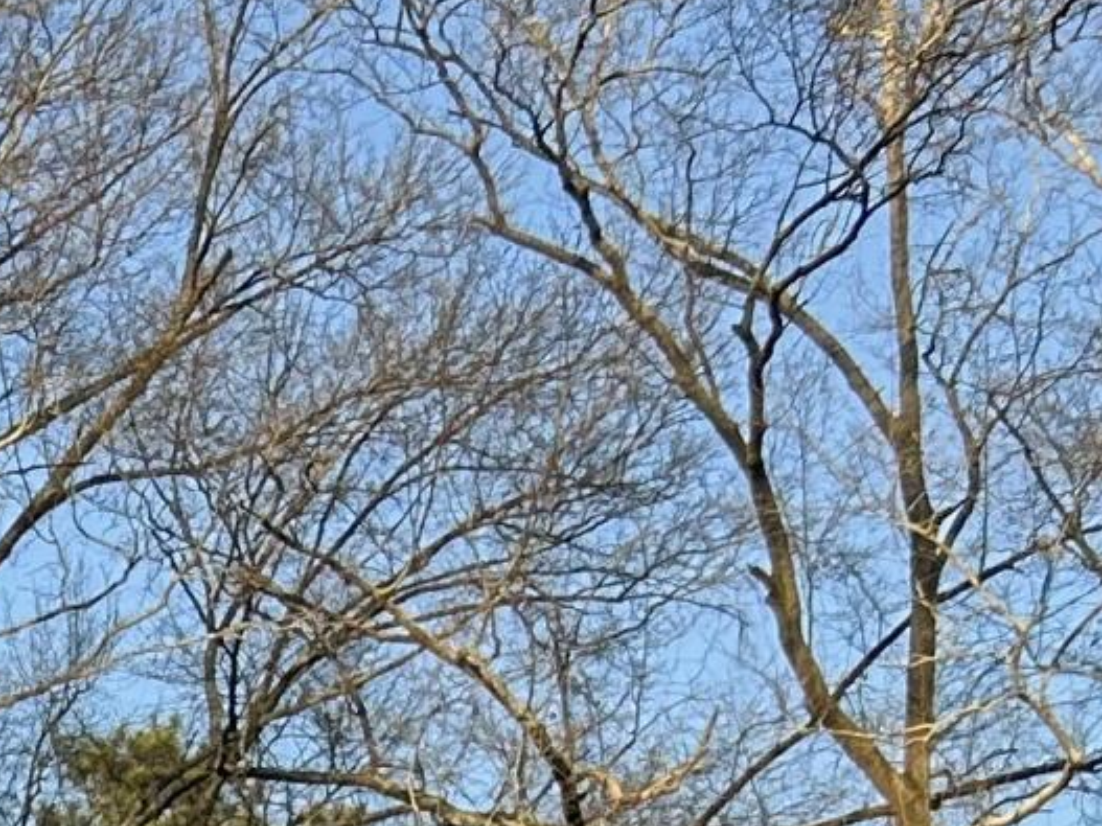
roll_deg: +2.1
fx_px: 4711
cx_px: -1077
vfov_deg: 8.6
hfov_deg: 11.9
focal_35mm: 148
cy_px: 2330
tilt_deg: -2.6
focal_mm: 5.7
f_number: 1.5
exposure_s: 1/924
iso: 50
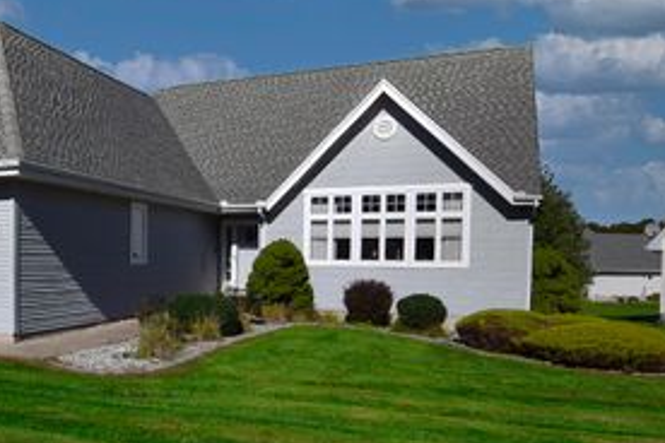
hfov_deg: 57.1
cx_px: 125
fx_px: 552
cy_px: 268
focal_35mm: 30
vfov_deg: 43.5
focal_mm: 11
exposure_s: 1/180
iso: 280
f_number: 22
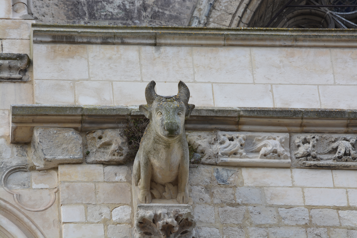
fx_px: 2529
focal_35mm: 255
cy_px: 119
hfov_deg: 8.1
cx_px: 178
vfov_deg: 5.4
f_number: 8
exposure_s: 1/125
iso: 180
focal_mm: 170
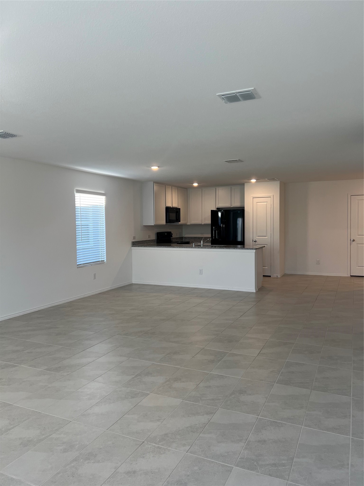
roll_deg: +0.8
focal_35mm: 26
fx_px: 365
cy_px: 243
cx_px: 182
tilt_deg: -1.9
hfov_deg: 53.1
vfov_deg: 67.3
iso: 50
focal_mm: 5.7
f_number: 1.5
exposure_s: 1/120
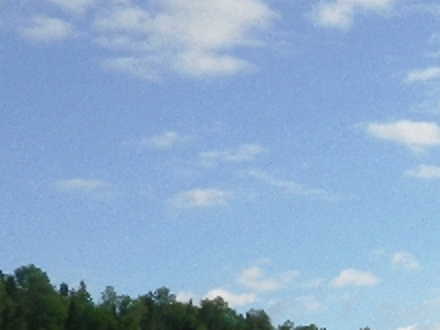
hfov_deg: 18.0
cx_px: 566
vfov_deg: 14.2
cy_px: 348
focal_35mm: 102
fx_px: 1297
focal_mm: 5
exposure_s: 1/500
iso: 80
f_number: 4.2
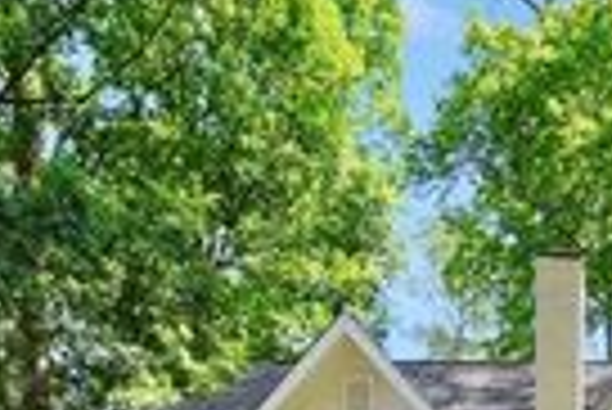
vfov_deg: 19.0
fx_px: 936
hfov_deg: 33.7
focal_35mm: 55
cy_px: 737
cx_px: 580
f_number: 5.6
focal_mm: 10
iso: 100
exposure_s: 1/80
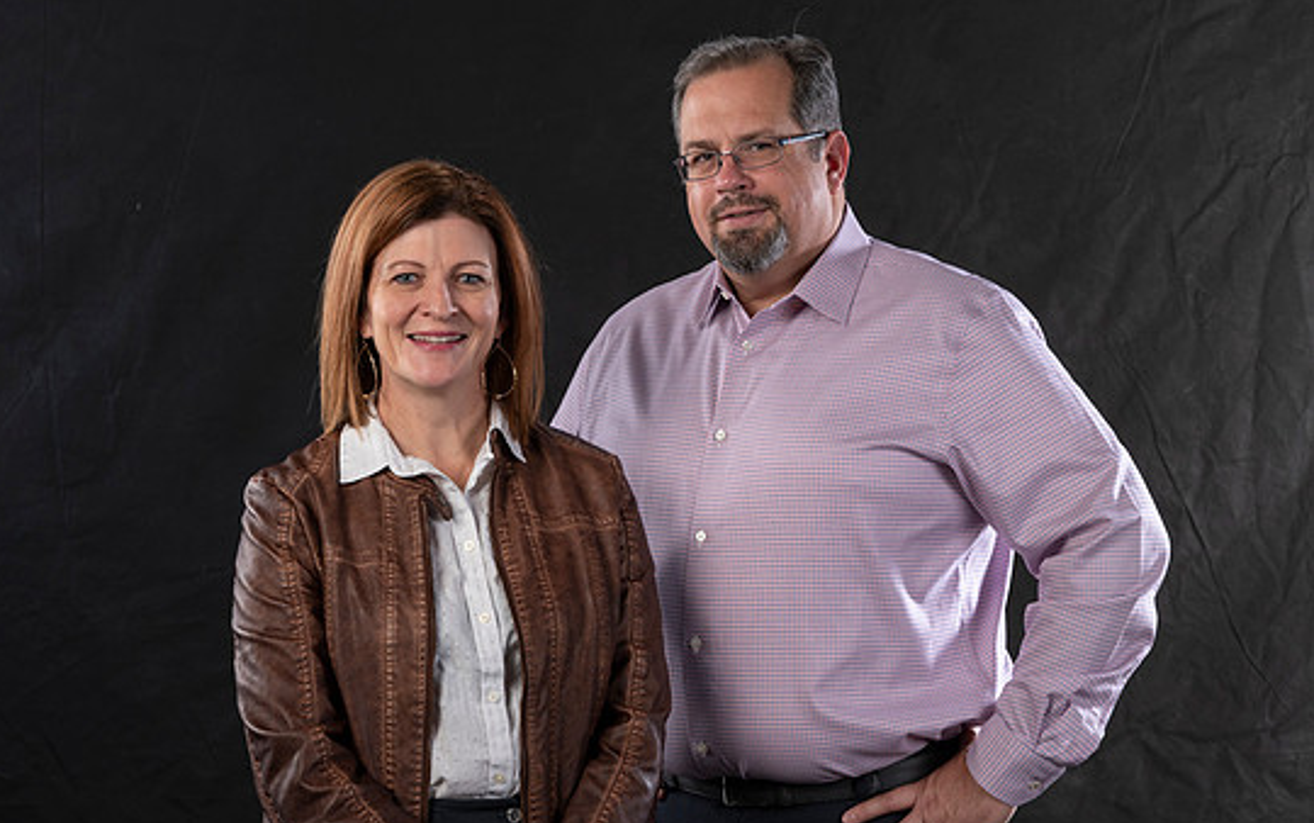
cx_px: 755
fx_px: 3403
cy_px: 522
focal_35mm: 95
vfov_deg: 13.8
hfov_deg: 21.8
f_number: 6.3
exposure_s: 1/125
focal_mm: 70
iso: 80
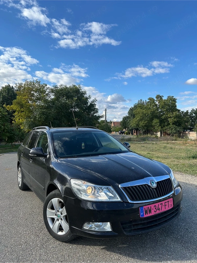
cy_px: 132
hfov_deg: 53.1
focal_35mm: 26
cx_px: 98
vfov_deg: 67.3
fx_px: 197
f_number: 1.5
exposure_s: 1/2513
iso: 50
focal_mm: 5.7
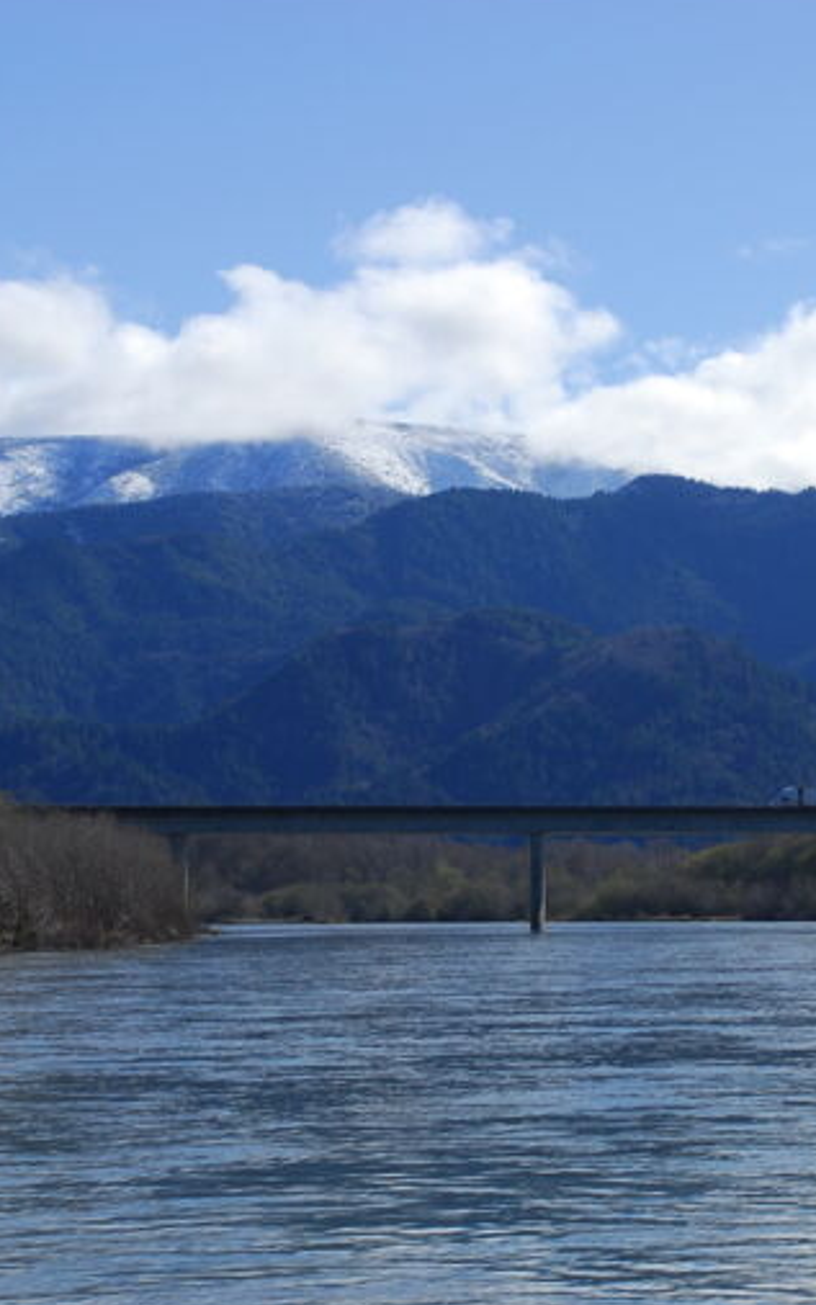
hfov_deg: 11.2
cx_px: 716
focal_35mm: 116
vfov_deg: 18.0
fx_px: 4126
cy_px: 671
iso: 160
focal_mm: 48
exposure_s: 1/250
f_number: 10
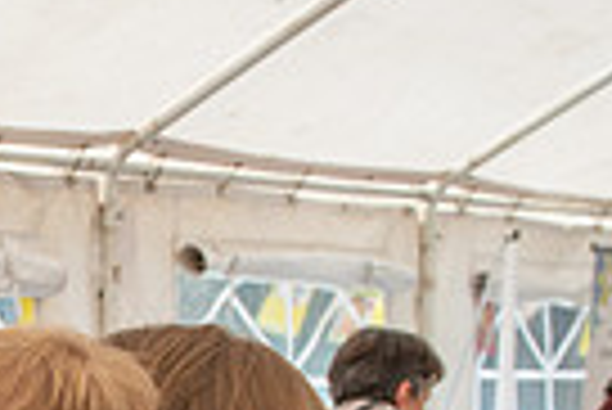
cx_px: -322
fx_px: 2365
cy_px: 630
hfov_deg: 13.8
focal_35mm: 139
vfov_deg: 9.6
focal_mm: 28
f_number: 5.6
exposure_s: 1/100
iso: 64
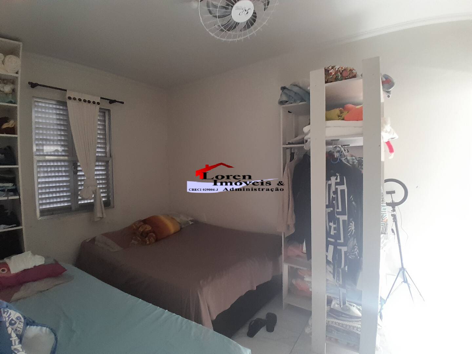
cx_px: 236
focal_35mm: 17
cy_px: 177
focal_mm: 1.46
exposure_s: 1/30
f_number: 2.2
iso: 160
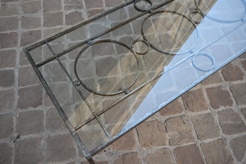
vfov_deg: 42.6
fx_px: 210
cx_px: 123
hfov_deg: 60.7
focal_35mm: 31
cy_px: 82
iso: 220
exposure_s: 1/250
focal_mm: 20.5
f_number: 4
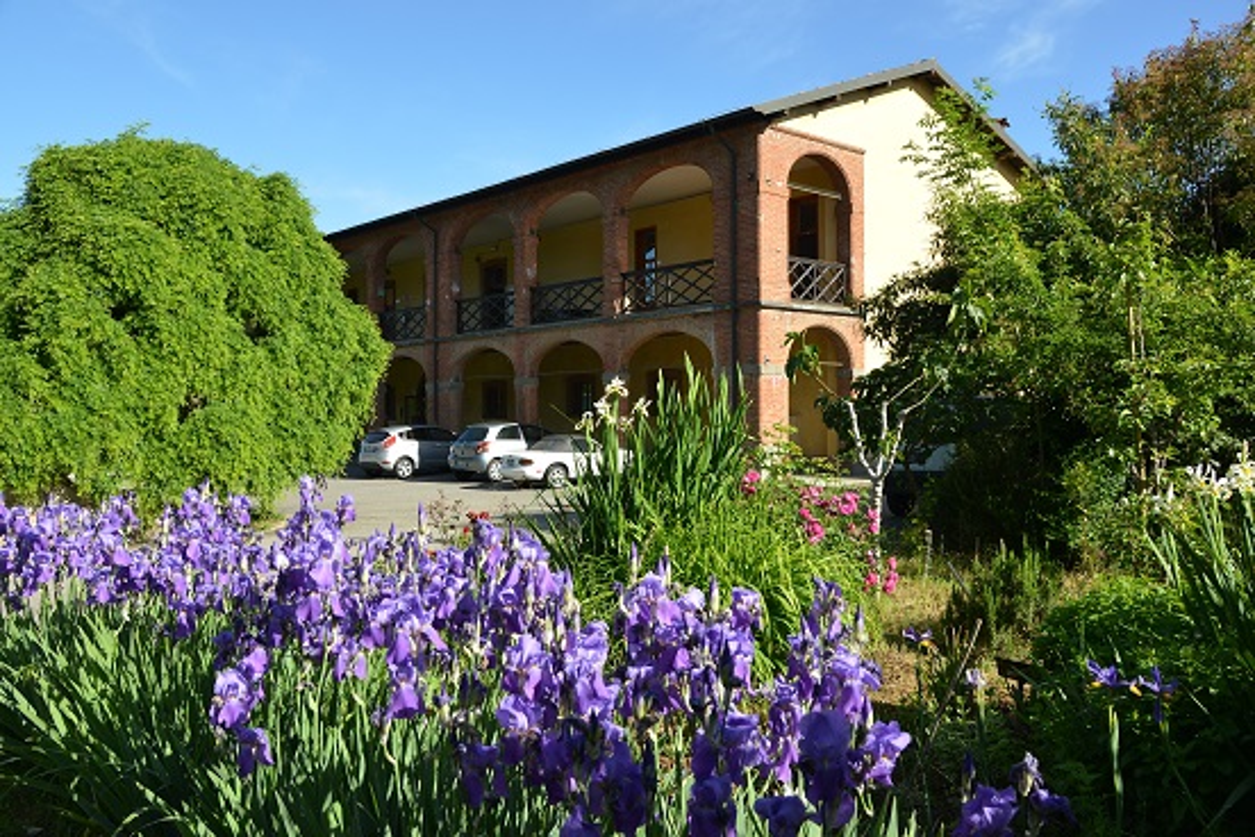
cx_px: 628
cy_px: 418
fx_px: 1046
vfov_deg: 43.6
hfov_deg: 61.9
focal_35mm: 30
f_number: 9
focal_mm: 30
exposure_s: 1/320
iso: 400
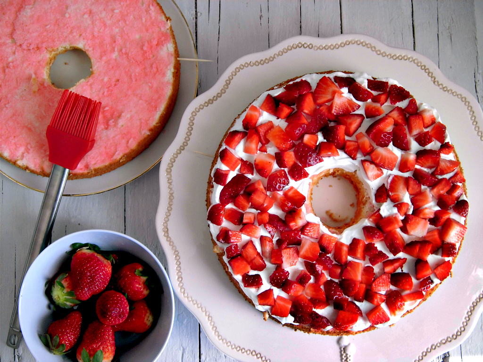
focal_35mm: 47
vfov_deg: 30.9
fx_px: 656
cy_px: 181
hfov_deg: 40.4
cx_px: 242
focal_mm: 8.3
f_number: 3.4
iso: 100
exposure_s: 1/60
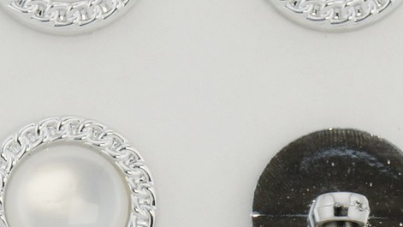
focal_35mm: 165
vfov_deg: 7.4
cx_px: 203
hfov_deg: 13.0
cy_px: 76
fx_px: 1763
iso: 200
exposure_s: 1/500
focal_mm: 55
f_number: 9
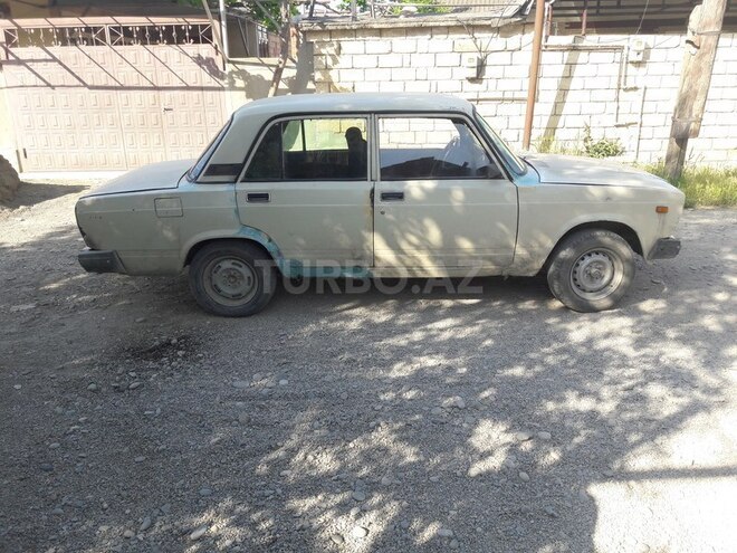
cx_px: 368
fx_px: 596
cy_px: 276
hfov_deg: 63.4
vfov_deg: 49.7
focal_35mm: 28
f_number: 1.9
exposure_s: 1/415
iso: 40
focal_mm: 3.7
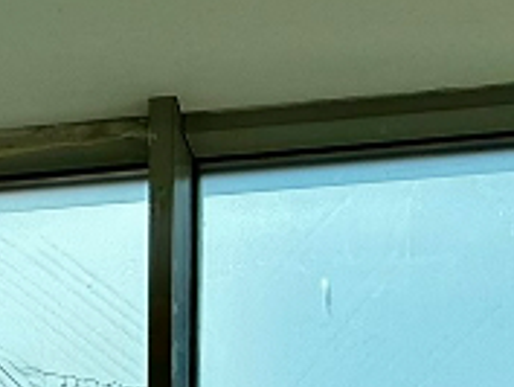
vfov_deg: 13.8
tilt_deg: -0.3
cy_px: 908
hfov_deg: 24.6
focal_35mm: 79
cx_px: 334
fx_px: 1174
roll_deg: -1.5
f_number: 2.2
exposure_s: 1/864
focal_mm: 2.22
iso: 50
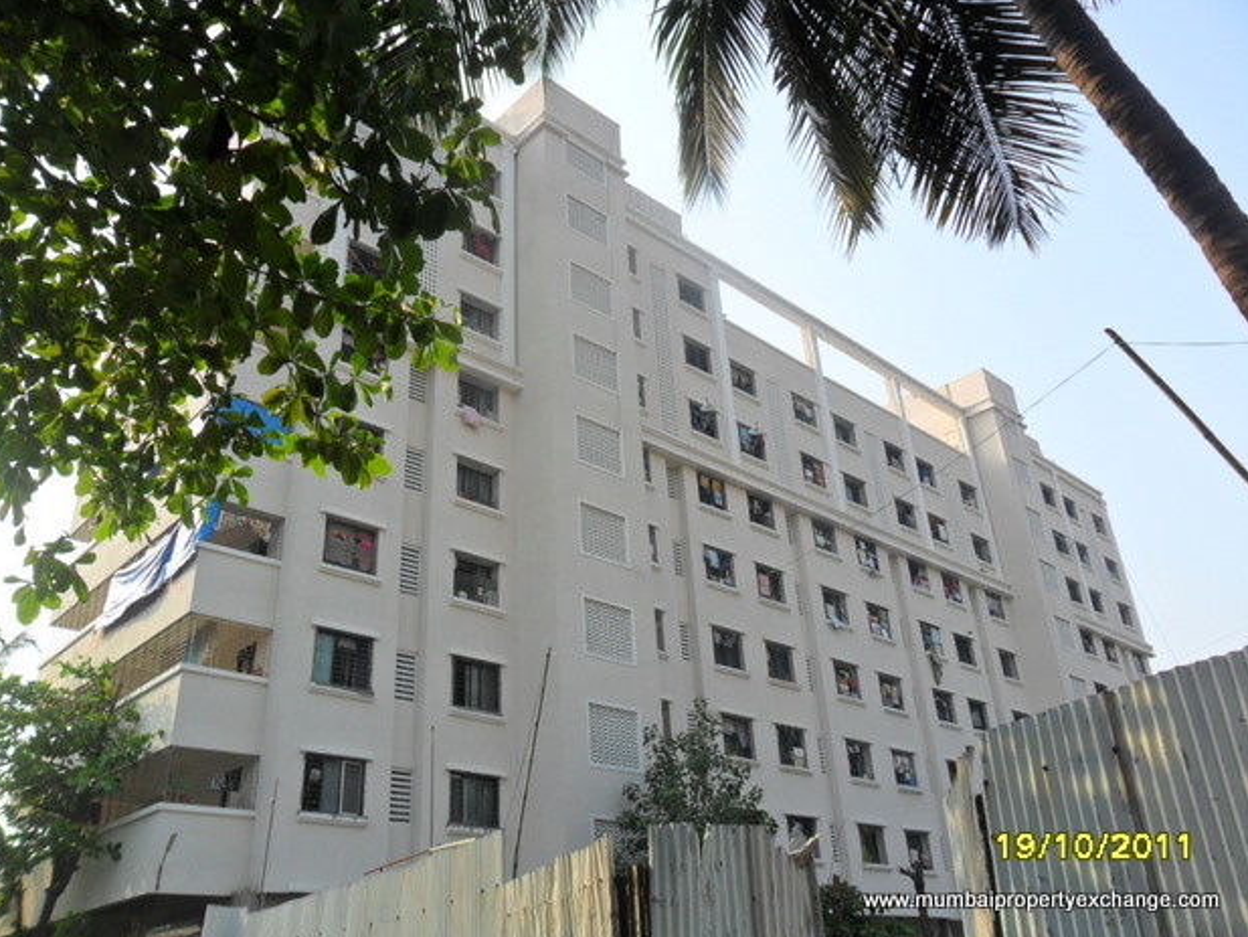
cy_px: 453
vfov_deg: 49.8
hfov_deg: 63.4
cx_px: 605
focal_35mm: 28
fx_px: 1010
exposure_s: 1/500
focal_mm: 4.9
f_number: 3.5
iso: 100
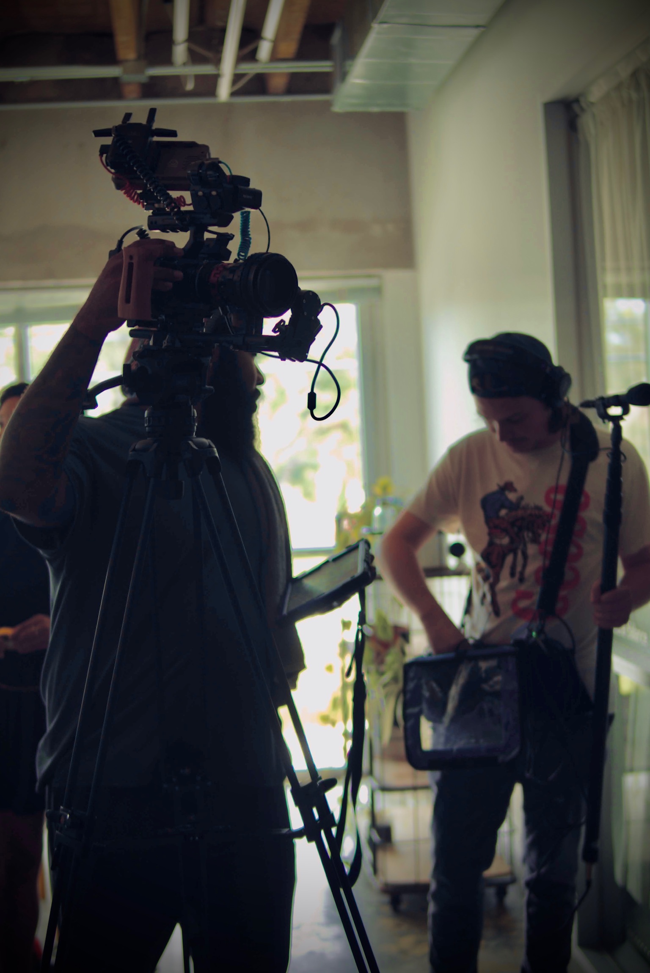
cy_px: 486
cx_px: 325
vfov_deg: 43.6
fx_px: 1217
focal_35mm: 45
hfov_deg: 29.9
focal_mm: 30
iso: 500
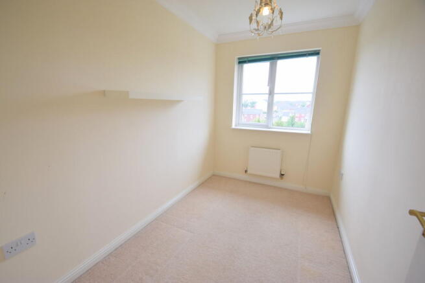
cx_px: 212
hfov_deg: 100.4
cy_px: 142
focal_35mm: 15
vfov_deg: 77.4
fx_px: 177
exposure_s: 1/125
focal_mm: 10
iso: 400
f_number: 5.6
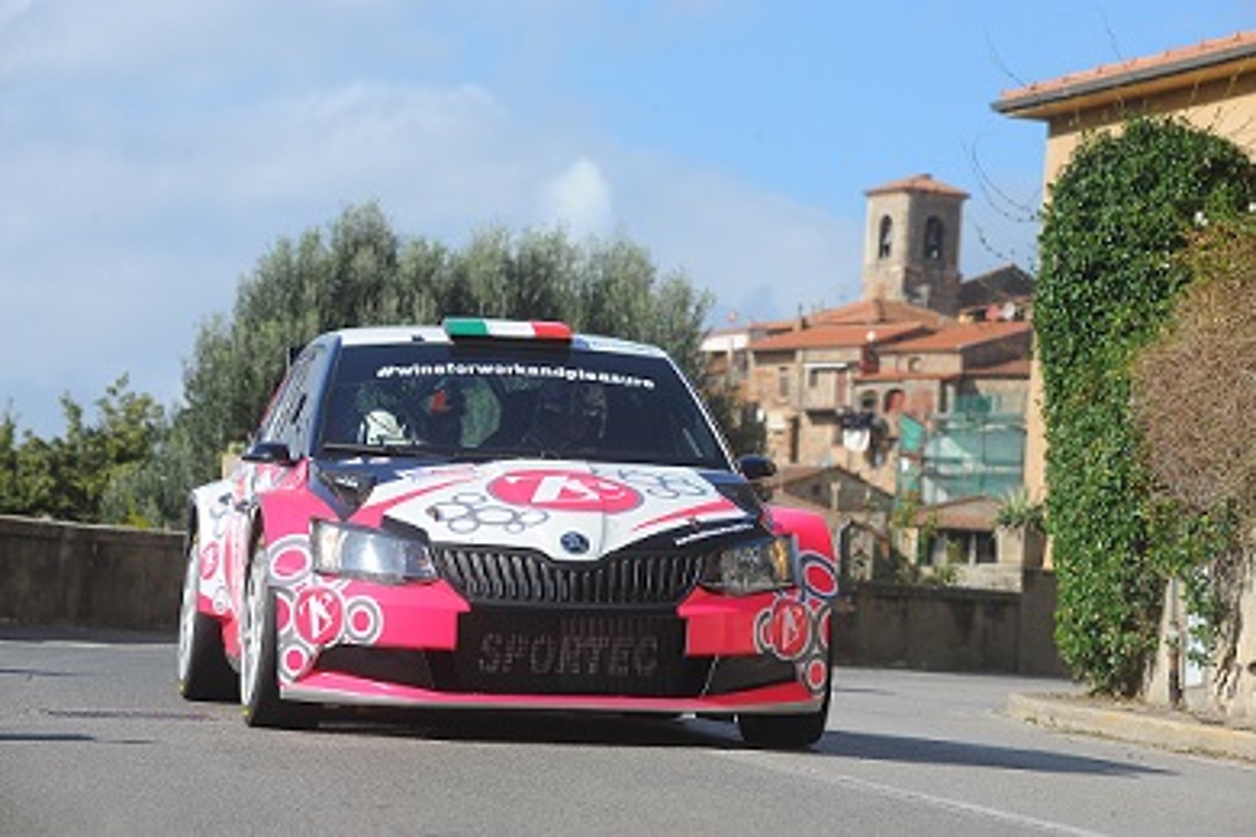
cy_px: 418
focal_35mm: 145
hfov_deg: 14.2
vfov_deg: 9.5
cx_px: 628
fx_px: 5058
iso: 400
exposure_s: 1/800
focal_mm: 145
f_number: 9
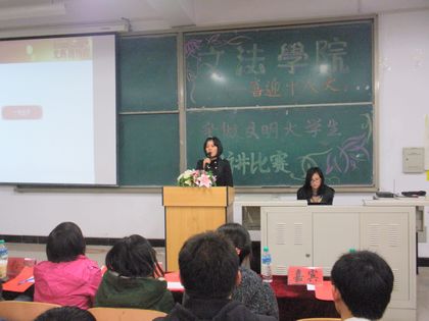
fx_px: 459
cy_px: 160
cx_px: 214
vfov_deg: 38.7
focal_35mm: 37
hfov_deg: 50.1
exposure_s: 1/13
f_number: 3.5
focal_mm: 6.6
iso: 200
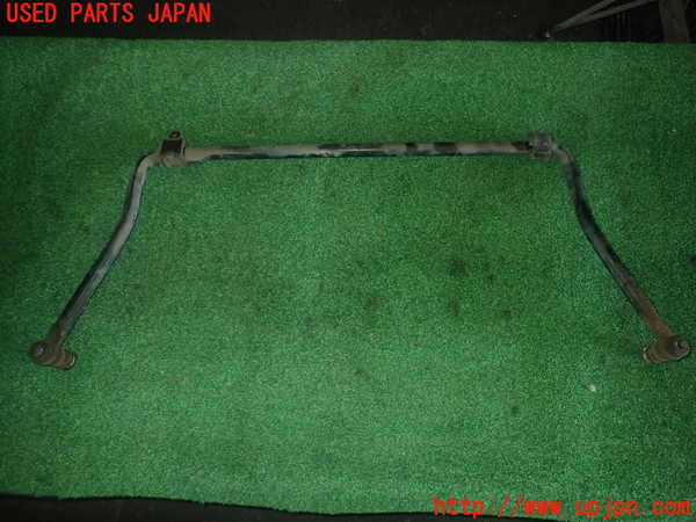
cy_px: 261
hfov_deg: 69.4
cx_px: 348
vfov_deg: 54.9
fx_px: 503
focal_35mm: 25
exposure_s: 1/30
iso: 400
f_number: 5.6
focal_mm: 4.5
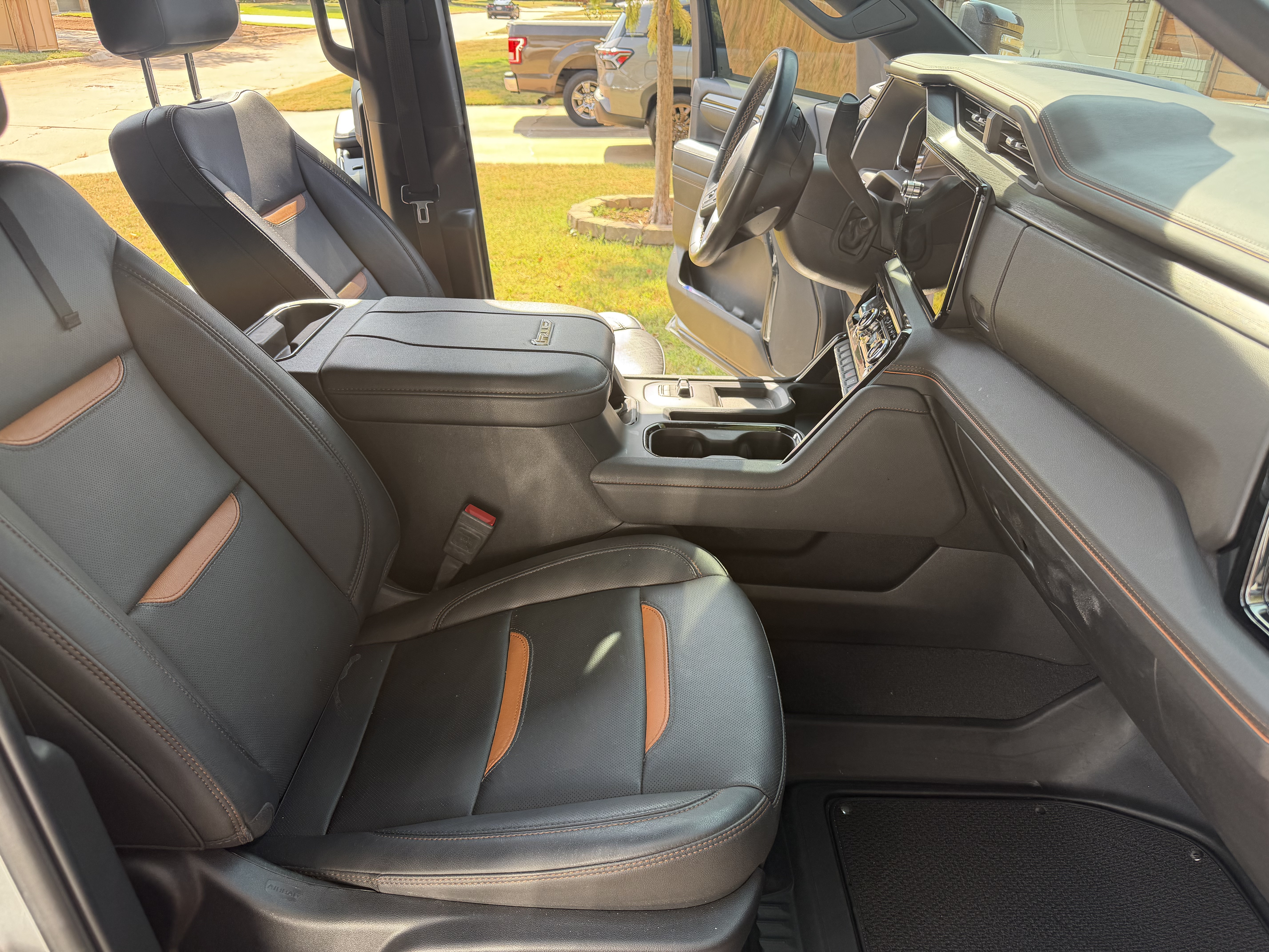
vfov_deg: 56.8
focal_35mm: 24
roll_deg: -1.0
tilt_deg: -28.4
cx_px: 634
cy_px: 476
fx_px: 880
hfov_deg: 71.6
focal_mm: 6.76
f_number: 1.78
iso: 80
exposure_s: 1/211
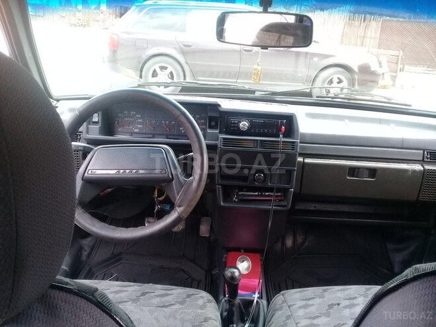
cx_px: 218
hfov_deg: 58.4
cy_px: 164
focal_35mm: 31
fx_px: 390
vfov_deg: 45.4
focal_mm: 3.3
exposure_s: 1/50
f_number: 2.2
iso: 50
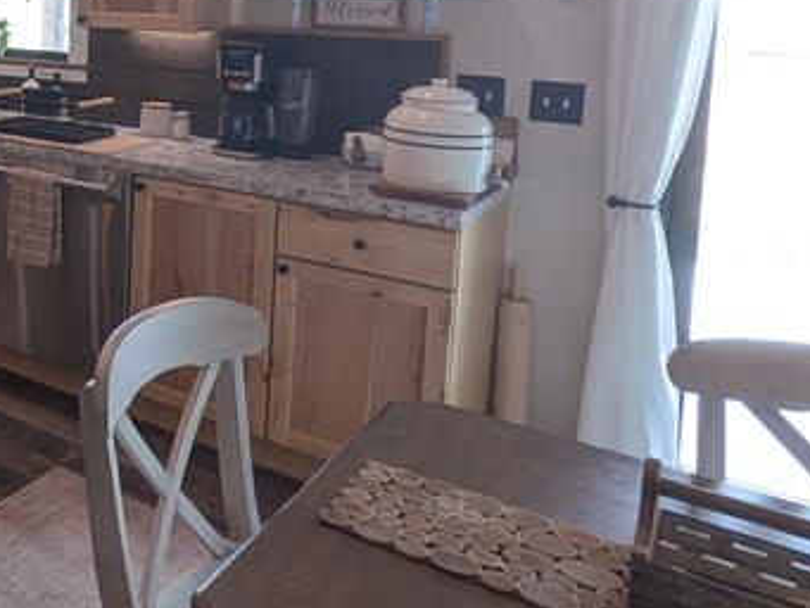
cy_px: 40
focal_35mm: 42
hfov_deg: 33.1
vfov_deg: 32.4
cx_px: -242
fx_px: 983
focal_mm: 1.83
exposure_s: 1/144
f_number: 2.2
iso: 173
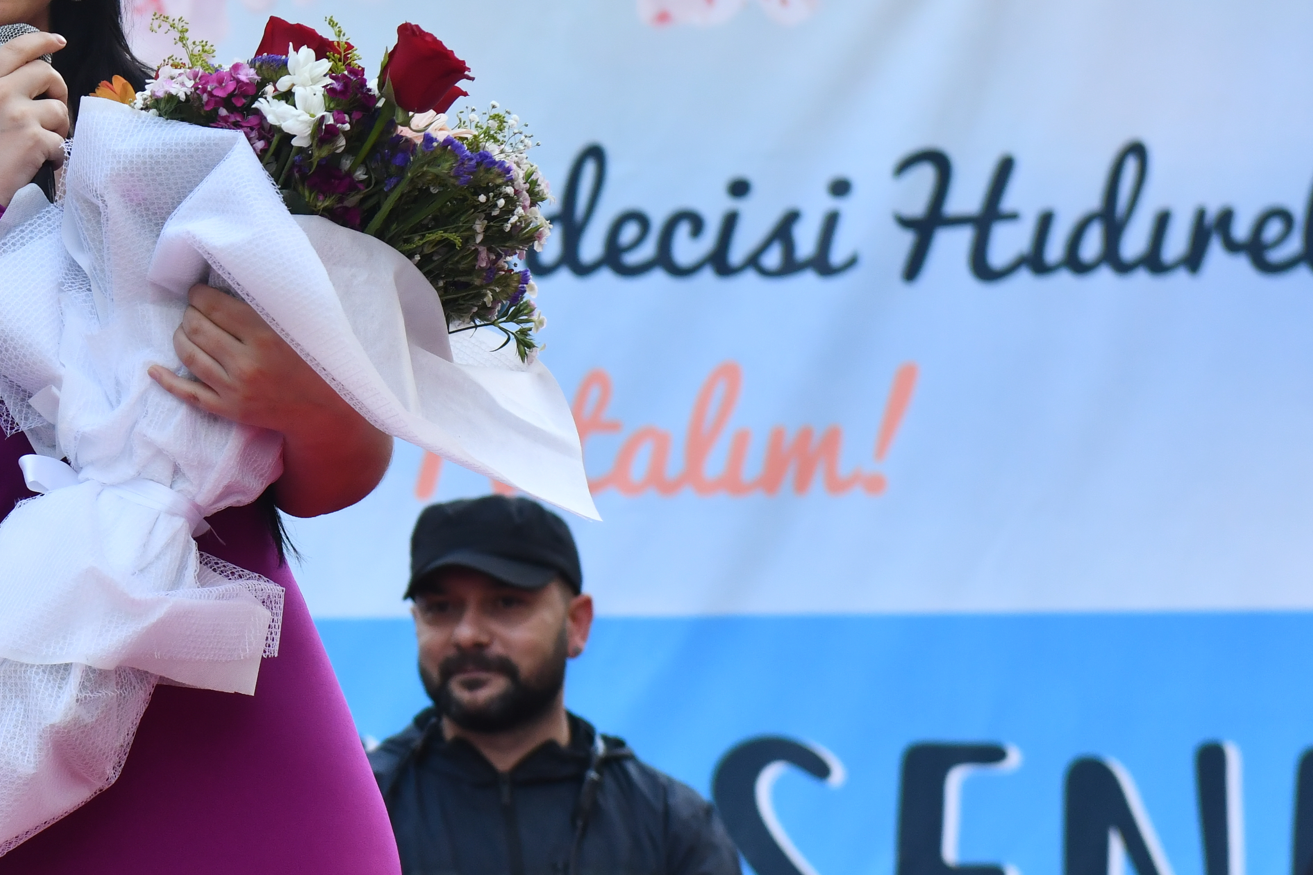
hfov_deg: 11.6
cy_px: 274
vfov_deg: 7.9
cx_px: -162
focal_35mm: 174
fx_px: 6345
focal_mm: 62
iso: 500
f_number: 4.5
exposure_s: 1/640
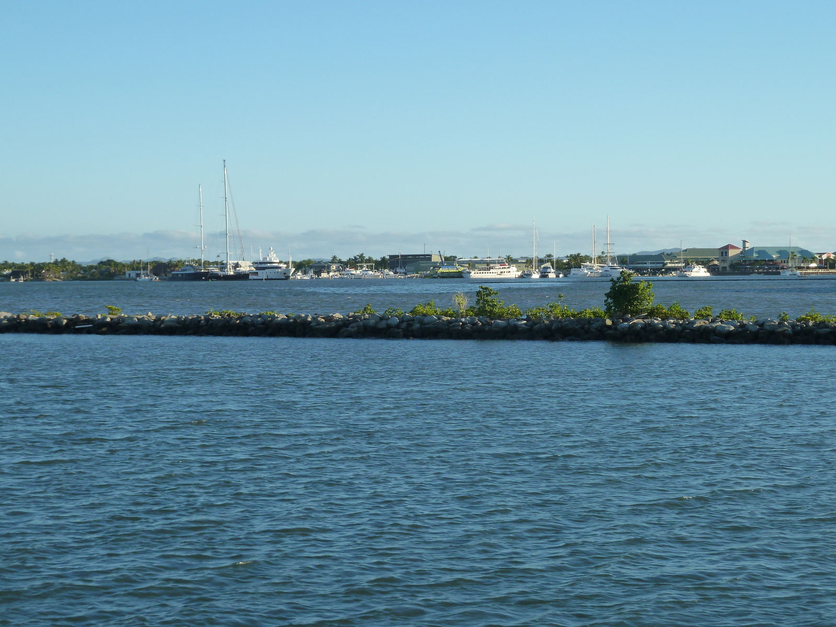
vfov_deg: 20.4
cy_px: 314
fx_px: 1739
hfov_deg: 27.0
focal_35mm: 72
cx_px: 418
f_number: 4.1
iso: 125
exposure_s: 1/320
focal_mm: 11.9
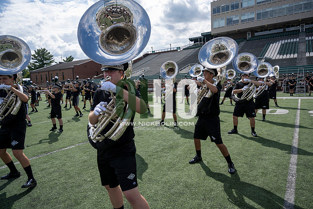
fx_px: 209
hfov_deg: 73.7
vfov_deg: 53.2
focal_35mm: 24
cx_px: 156
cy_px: 104
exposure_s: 1/1600
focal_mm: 24
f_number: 5
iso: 200
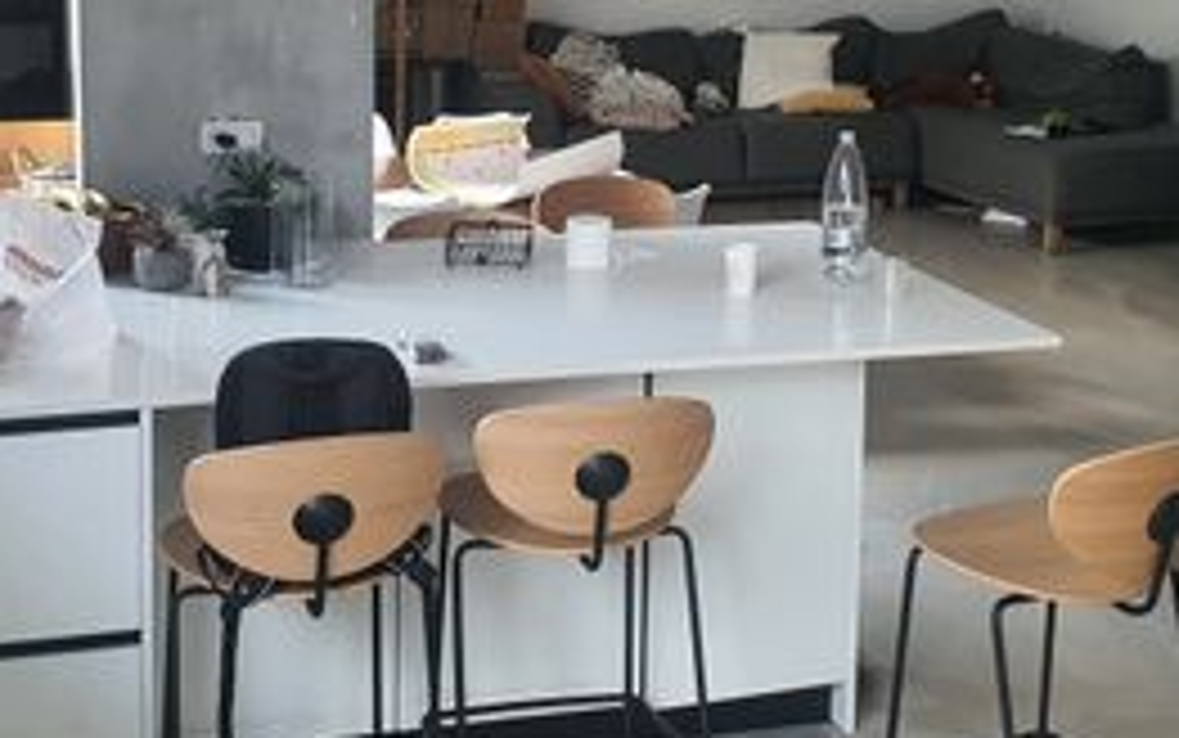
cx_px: 549
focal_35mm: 63
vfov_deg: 20.3
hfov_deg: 32.4
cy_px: 112
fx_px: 2025
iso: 200
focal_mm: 4.3
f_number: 2.4
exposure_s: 1/50
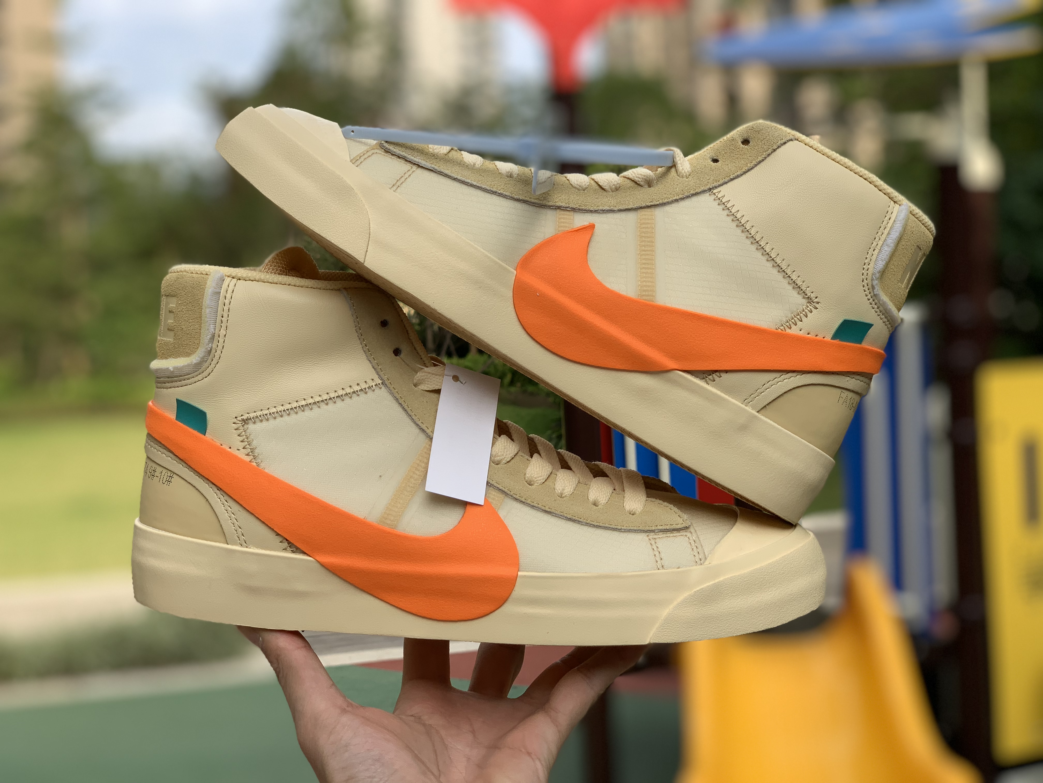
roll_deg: +2.0
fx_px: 1567
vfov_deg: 28.0
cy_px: 392
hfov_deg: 36.8
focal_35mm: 52
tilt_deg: -2.1
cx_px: 522
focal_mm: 6
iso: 16
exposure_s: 1/225
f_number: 2.4
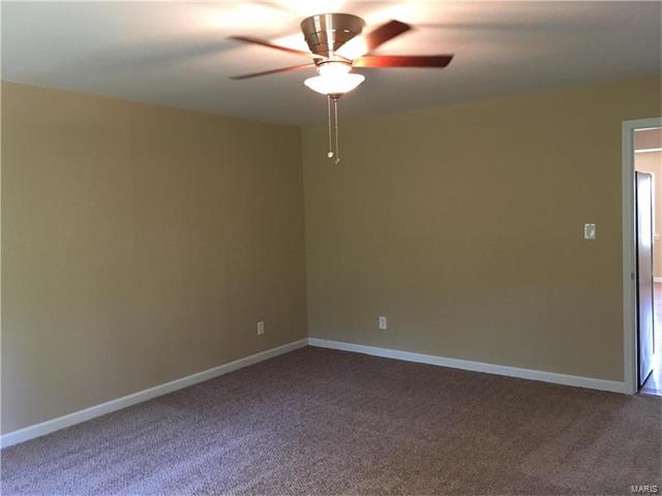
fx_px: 555
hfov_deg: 61.7
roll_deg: +1.7
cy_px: 248
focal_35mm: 29
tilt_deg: -3.3
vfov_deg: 48.2
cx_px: 331
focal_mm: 4.15
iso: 200
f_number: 2.2
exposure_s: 1/30
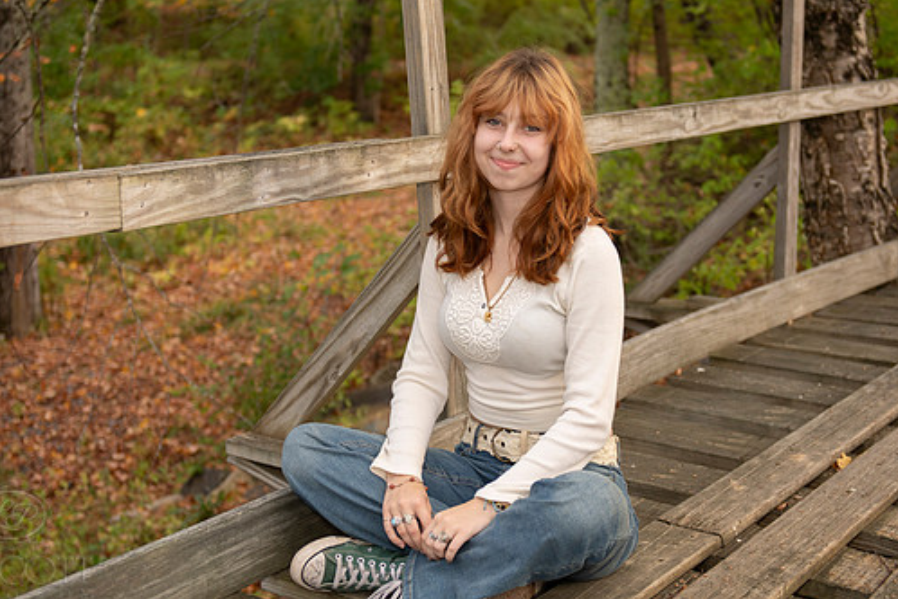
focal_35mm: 59
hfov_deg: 33.9
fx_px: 1472
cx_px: 451
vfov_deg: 23.0
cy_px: 276
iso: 200
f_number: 2.8
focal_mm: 42
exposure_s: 1/160
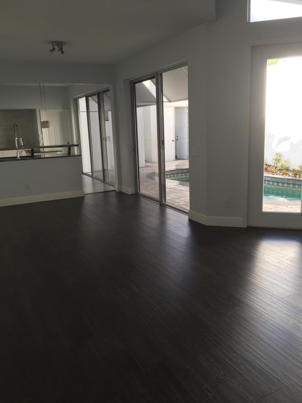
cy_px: 202
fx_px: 337
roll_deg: +3.5
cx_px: 151
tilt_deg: -9.4
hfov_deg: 48.2
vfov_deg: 61.7
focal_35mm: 29
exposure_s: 1/120
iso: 40
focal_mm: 4.15
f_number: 2.2
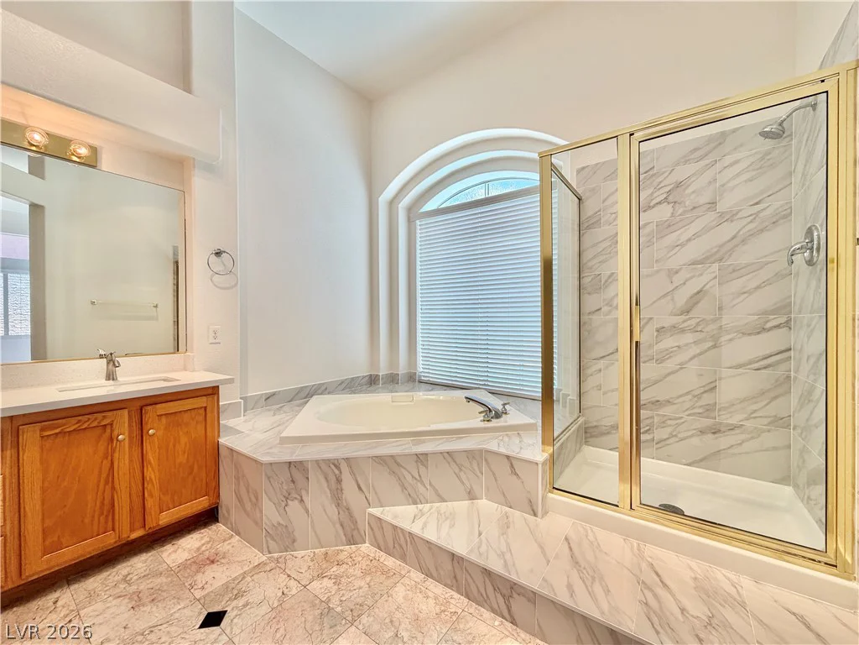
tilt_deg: +0.5
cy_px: 322
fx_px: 347
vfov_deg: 85.7
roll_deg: +0.4
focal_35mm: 14
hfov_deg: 102.1
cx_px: 430
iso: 100
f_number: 2.2
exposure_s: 1/120
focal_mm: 2.22
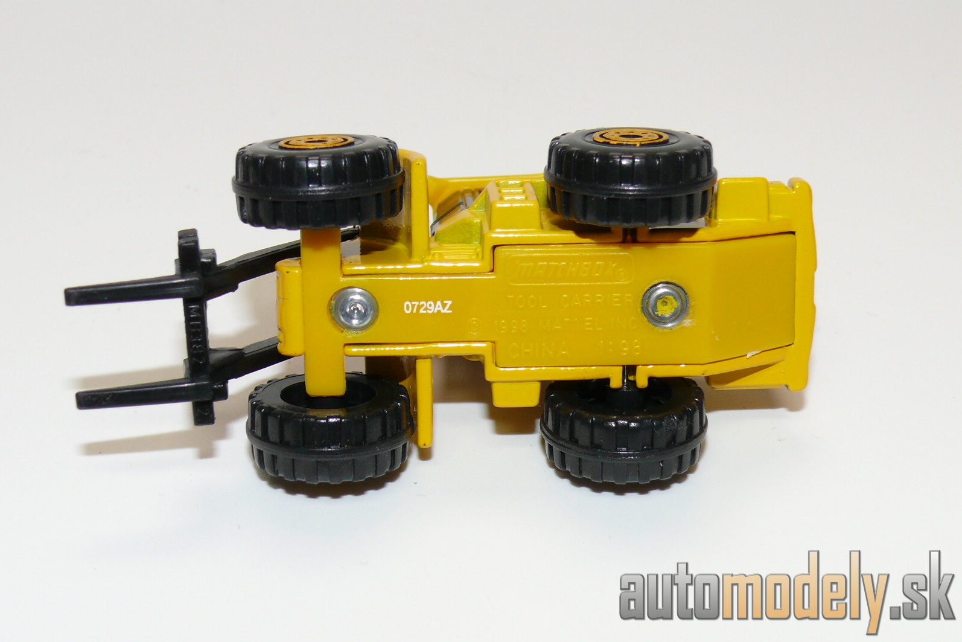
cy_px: 280
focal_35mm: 71
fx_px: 1897
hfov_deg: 28.5
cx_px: 480
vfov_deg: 19.2
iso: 100
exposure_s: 1/30
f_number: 4
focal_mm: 10.8
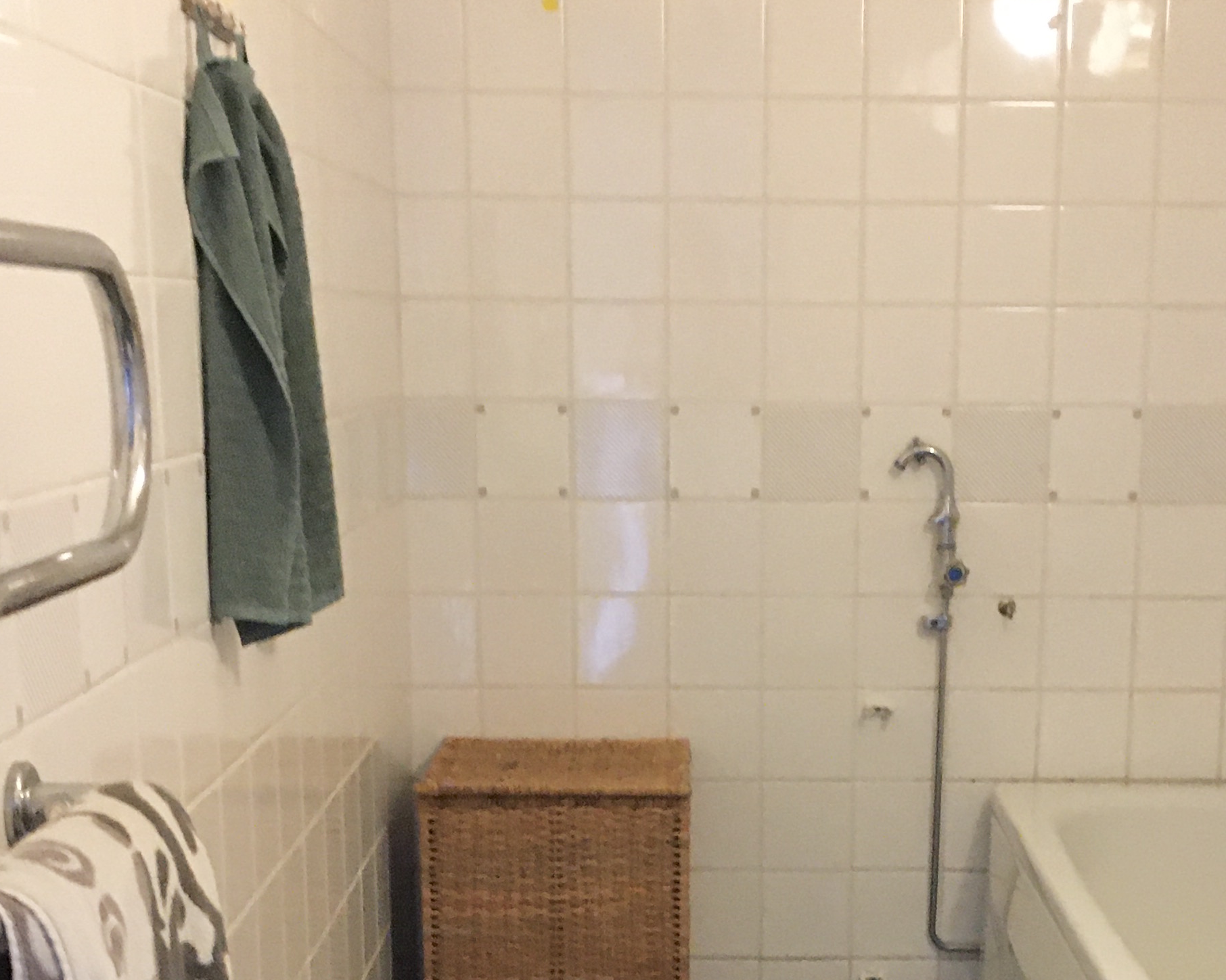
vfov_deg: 23.5
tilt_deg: -14.2
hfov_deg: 29.9
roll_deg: -0.1
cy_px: 914
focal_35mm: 63
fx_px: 2286
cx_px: 766
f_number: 2.2
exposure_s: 1/17
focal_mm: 4.15
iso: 250
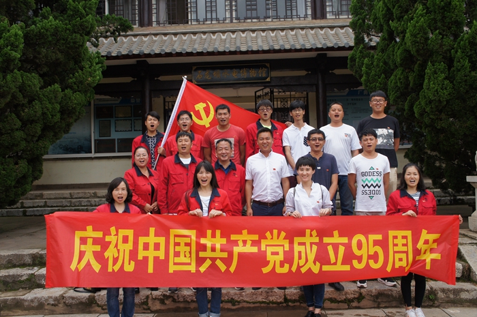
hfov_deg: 57.3
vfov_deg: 39.9
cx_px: 238
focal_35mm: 33
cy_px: 158
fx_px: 437
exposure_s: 1/320
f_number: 5.6
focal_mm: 22
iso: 200
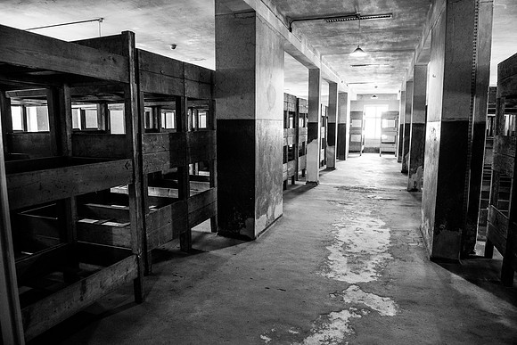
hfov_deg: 73.7
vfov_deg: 53.2
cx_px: 258
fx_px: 345
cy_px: 172
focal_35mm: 24
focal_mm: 24
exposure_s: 1/40
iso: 4000
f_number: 4
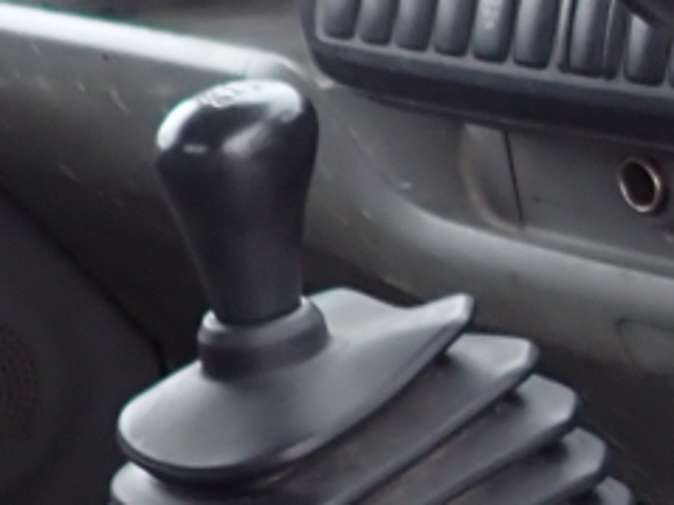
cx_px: 1201
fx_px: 2608
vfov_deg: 11.0
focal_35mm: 134
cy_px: 71
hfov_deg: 13.3
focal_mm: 4.5
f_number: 2
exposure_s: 1/60
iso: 200
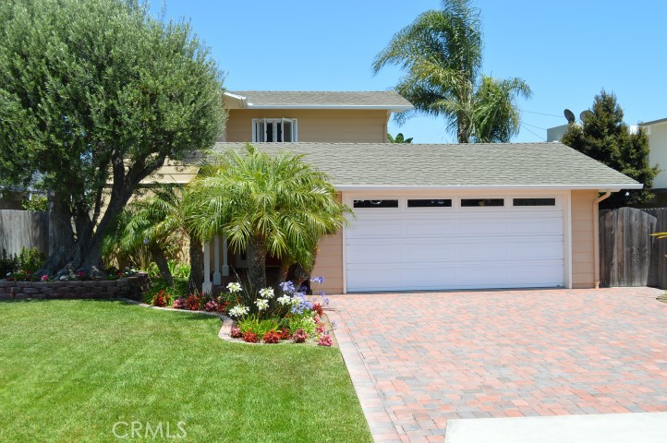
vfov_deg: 39.9
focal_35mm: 33
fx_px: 611
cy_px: 222
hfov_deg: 57.3
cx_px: 334
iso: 100
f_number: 7.1
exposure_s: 1/200
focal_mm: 22
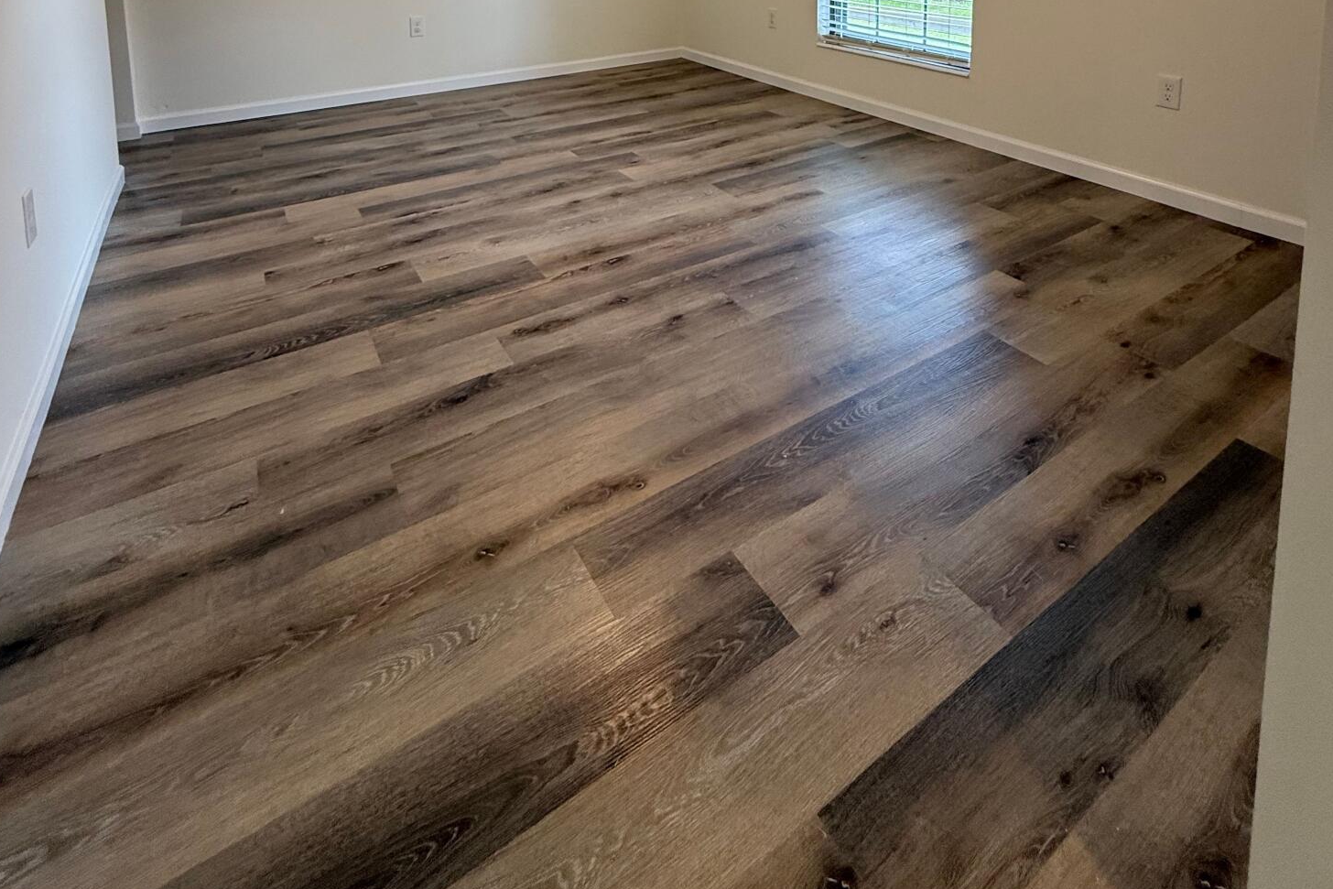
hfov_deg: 84.0
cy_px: -1
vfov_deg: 50.2
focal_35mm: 20
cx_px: 674
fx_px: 741
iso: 160
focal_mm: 2.22
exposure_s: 1/120
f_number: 2.2
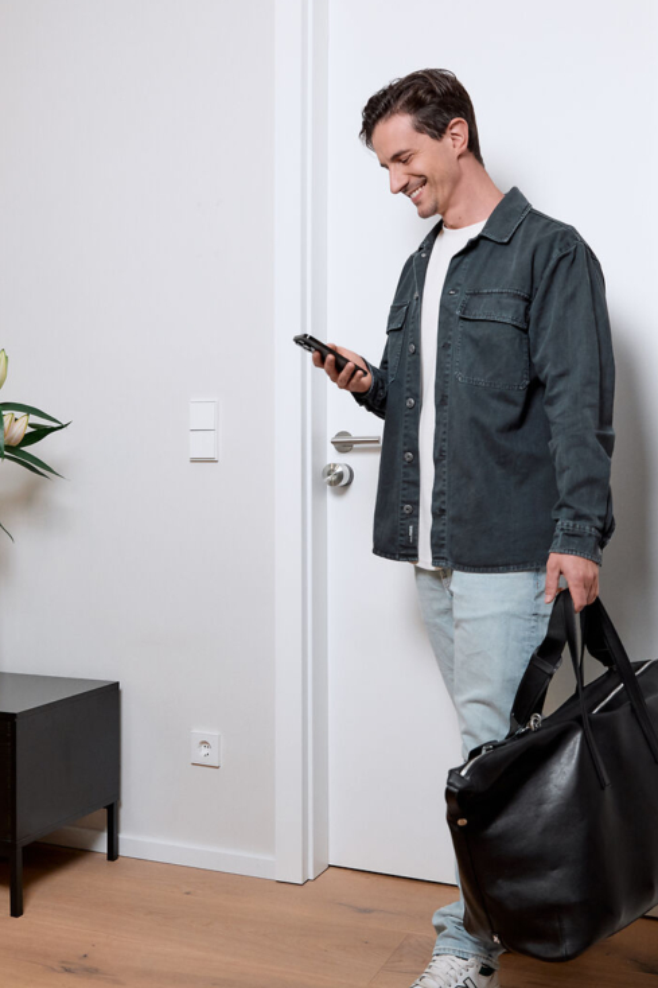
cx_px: 326
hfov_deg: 35.0
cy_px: 489
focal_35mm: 38
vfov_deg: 50.7
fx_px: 1042
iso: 800
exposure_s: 1/250
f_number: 4
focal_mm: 31
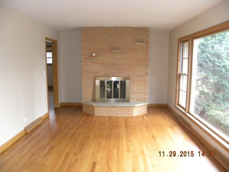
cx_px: 114
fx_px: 172
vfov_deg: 53.1
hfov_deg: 67.3
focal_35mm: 26
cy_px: 86
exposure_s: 1/35
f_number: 2.8
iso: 400
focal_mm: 4.6
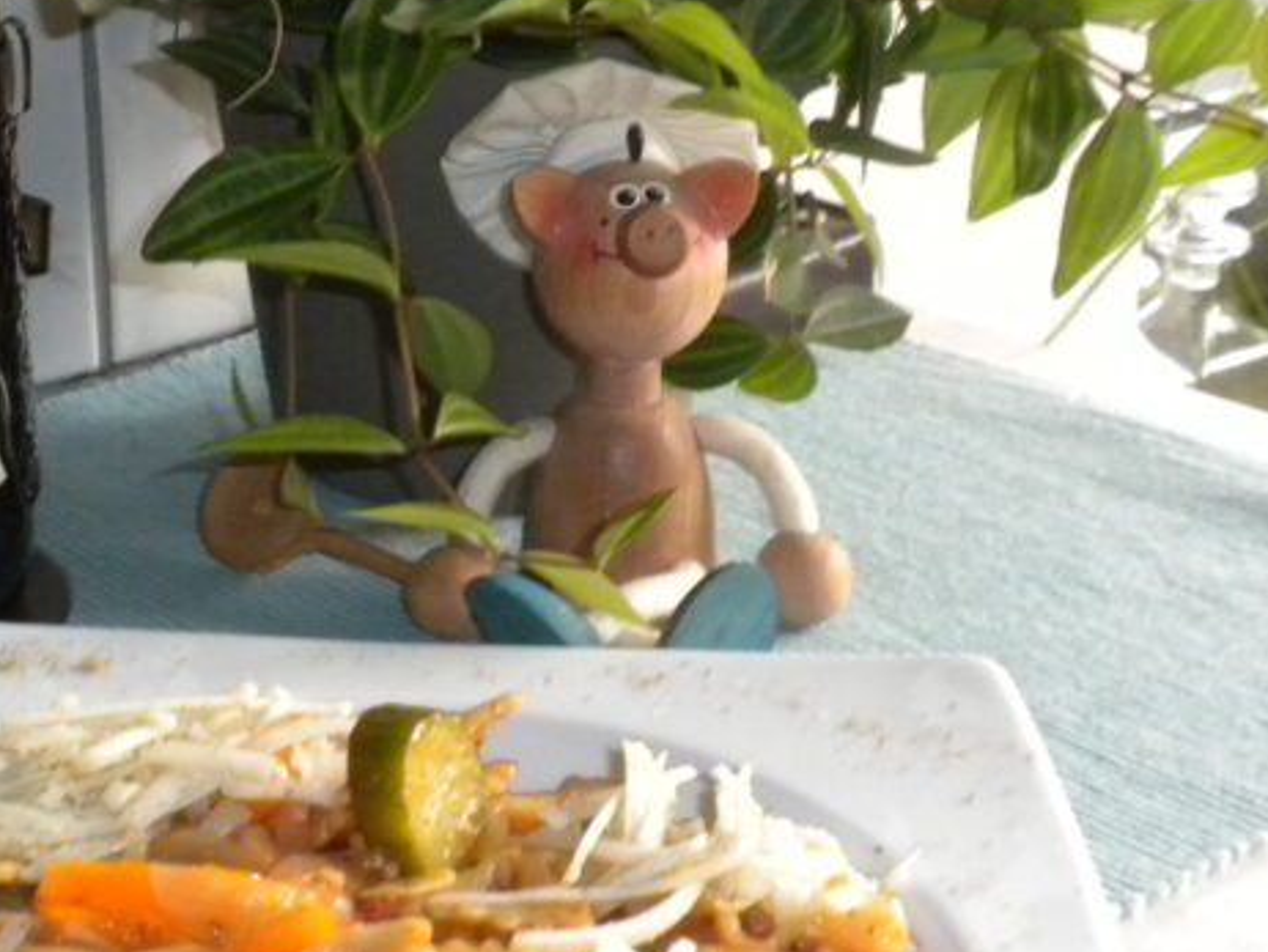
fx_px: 3005
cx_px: 302
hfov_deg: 23.6
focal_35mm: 82
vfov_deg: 18.0
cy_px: 442
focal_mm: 6.6
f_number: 3.5
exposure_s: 1/30
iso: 400
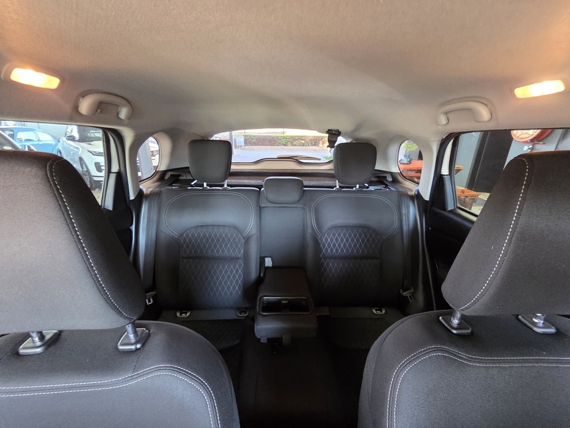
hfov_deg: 106.2
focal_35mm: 13
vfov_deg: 89.9
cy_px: 214
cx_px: 285
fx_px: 214
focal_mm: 2.2
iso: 1250
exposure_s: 1/50
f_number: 2.2
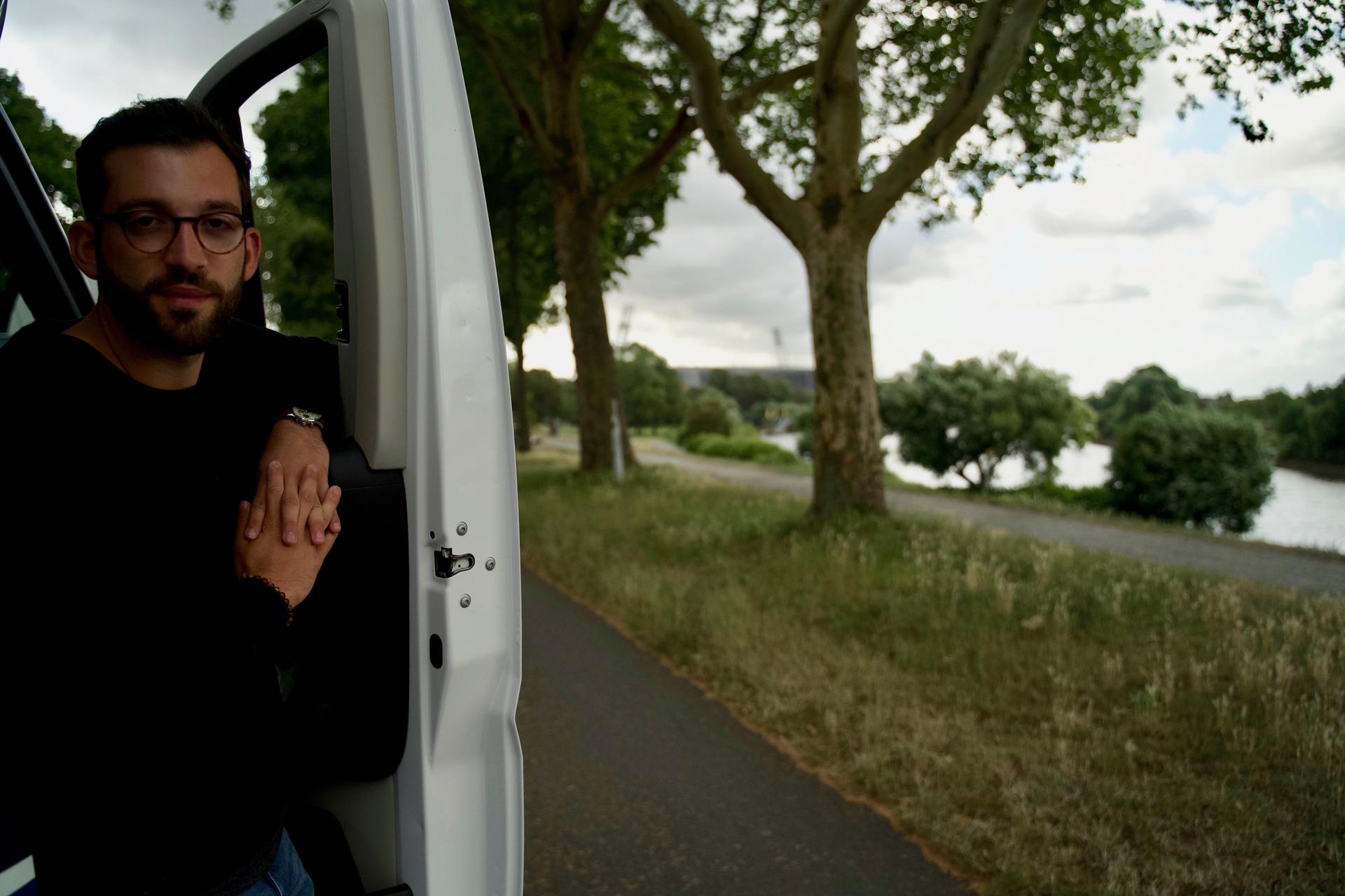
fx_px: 1083
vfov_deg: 45.0
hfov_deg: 63.7
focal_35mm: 29
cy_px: 448
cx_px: 672
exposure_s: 1/400
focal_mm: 29
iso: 800
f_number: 2.8
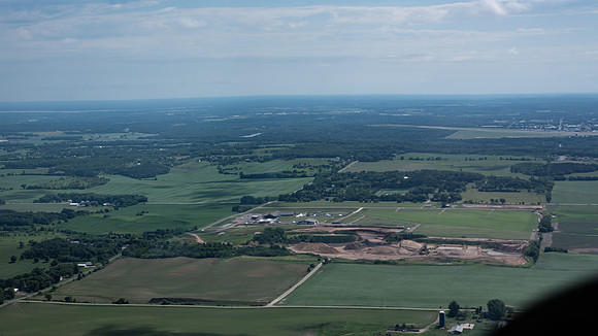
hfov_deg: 28.7
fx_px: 1169
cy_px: 199
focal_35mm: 74
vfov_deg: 16.4
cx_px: 342
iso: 500
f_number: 9
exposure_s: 1/2000
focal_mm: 56
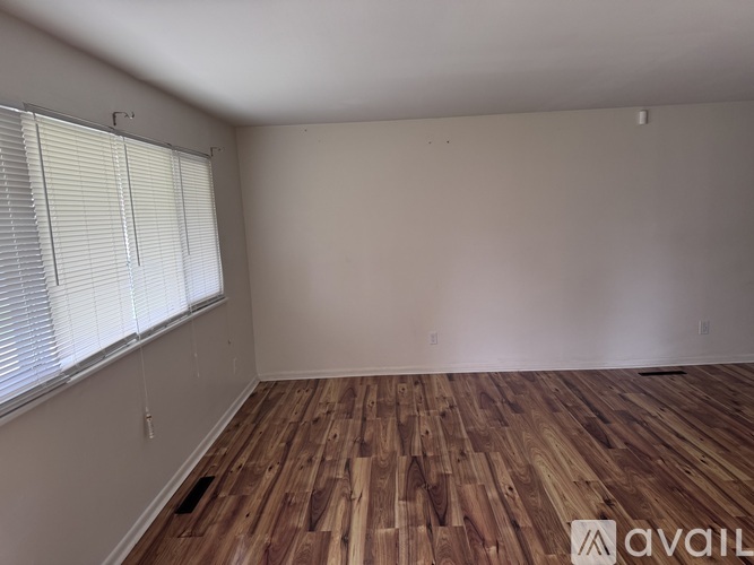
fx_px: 523
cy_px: 282
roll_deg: +2.8
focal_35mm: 24
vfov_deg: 56.8
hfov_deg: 71.6
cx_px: 377
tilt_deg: -8.3
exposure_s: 1/60
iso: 160
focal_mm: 6.76
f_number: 1.78
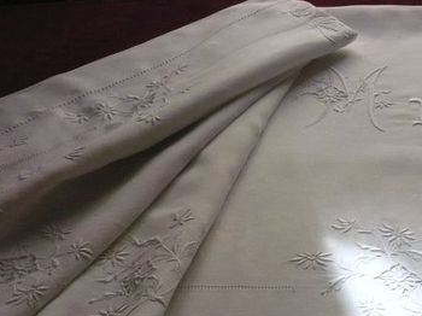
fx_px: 853
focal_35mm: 70
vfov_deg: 21.0
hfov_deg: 26.6
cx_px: 400
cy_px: 133
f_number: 2.8
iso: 400
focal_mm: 5.8
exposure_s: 1/1000
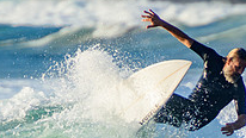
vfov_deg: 0.7
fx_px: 11764
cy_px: 177
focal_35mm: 1803
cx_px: 149
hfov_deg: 1.2
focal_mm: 400
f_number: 5.6
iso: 450
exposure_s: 1/2000
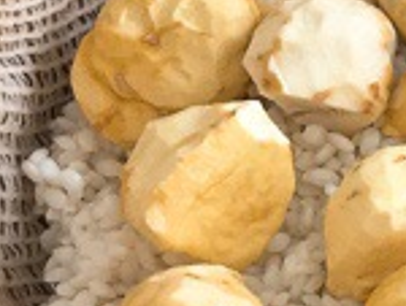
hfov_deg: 13.7
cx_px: 679
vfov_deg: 11.2
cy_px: 214
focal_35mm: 132
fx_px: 1551
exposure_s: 1/30
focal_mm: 3.3
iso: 100
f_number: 2.4
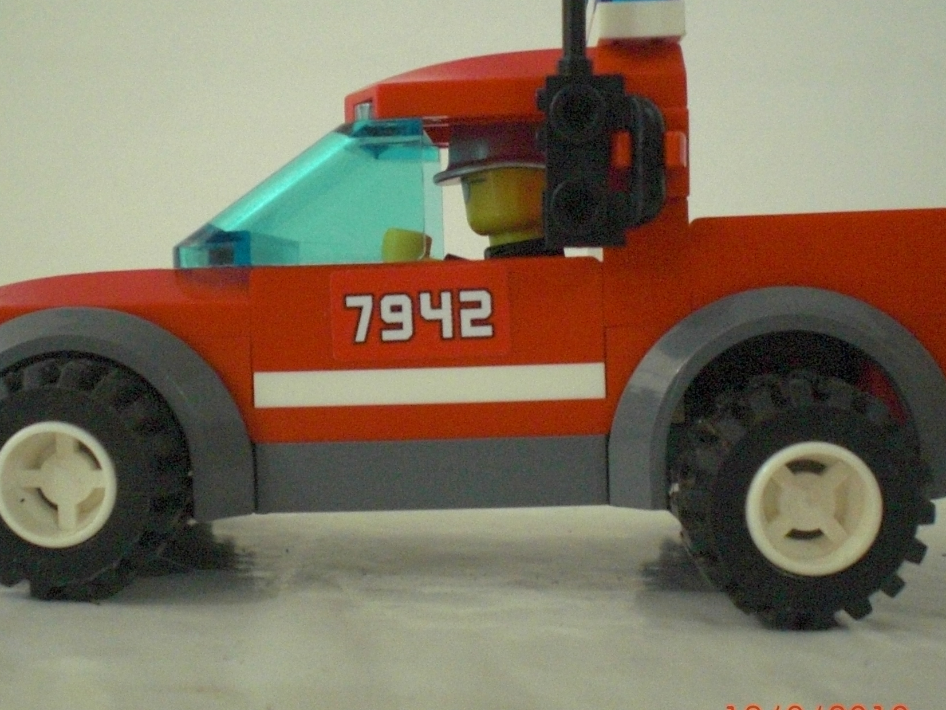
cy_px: 326
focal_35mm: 53
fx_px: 1448
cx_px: 478
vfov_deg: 27.5
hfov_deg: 36.2
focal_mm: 6.3
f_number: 3.1
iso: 800
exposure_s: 1/13
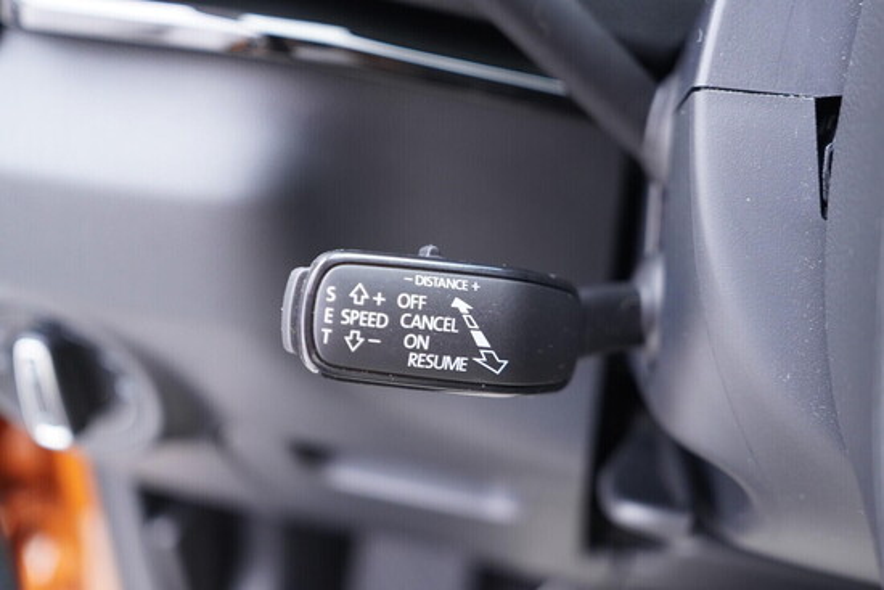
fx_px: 884
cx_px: 442
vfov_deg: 36.9
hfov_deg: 53.1
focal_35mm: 36
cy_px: 295
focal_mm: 24
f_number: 2.8
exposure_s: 1/40
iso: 1000
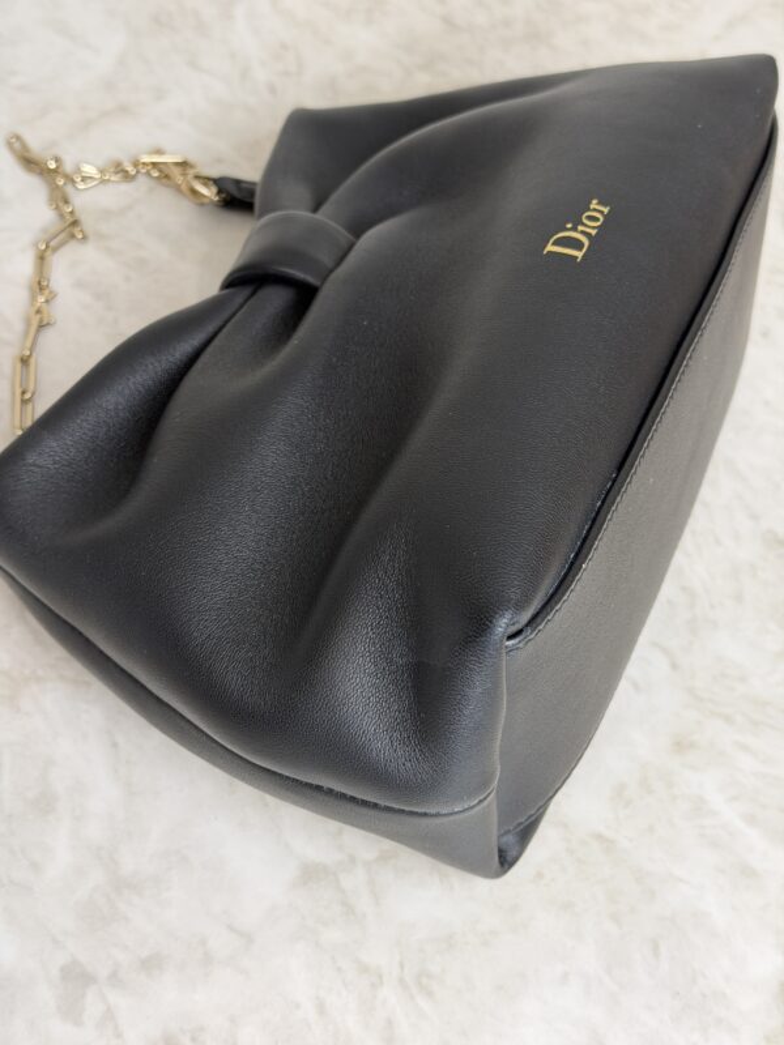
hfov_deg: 30.3
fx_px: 1450
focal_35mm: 48
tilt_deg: -50.3
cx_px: 392
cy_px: 522
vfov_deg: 39.7
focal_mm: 6.76
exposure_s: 1/120
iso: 100
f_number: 1.78
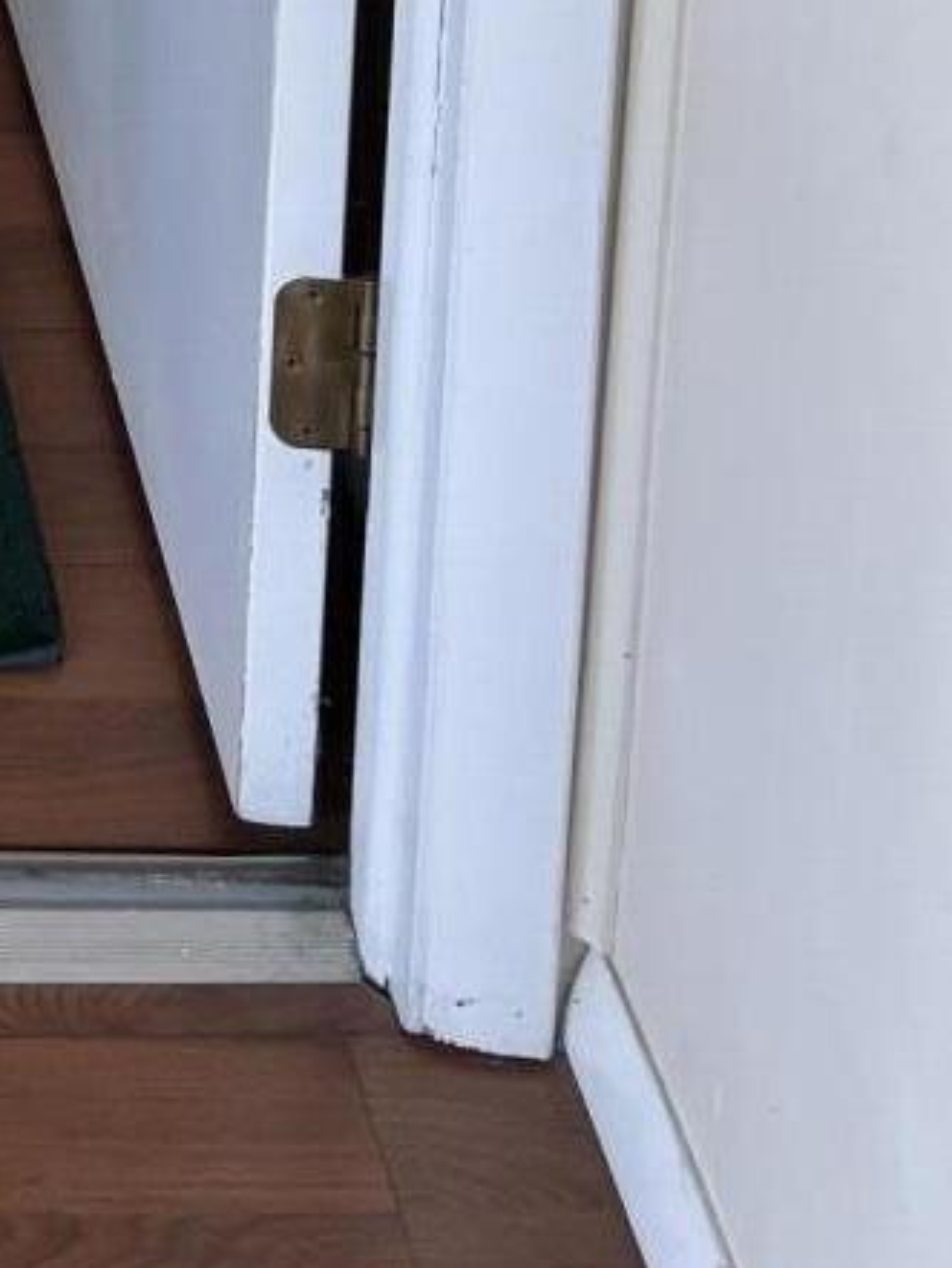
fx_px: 4325
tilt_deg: -11.5
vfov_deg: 13.3
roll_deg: -1.0
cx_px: -929
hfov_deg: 11.4
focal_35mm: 118
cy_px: -1570
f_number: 1.6
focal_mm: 5.96
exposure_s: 1/60
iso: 100
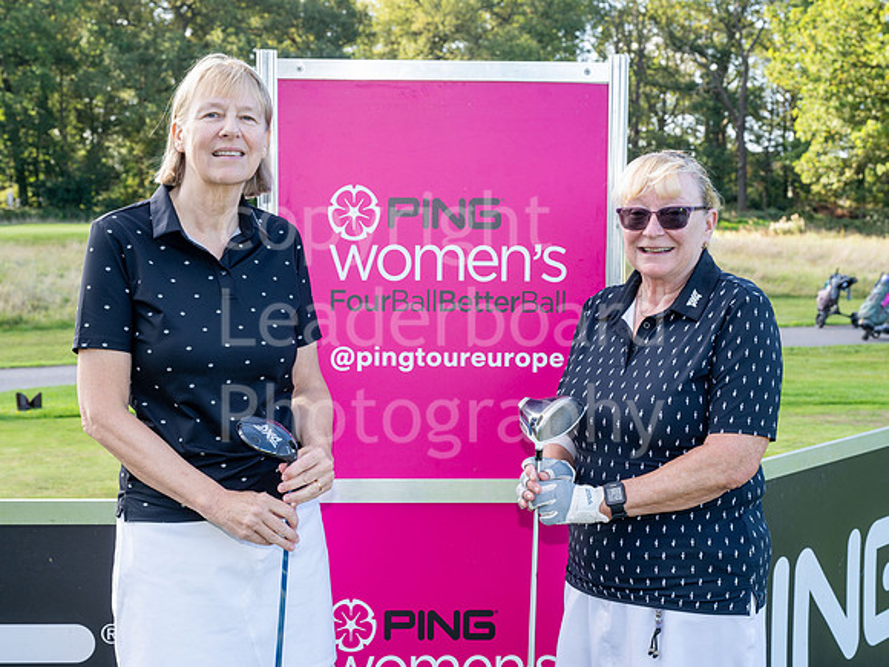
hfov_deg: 34.2
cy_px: 334
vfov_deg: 26.0
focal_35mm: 56
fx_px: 1445
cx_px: 444
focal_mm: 52
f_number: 8
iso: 200
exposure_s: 1/60
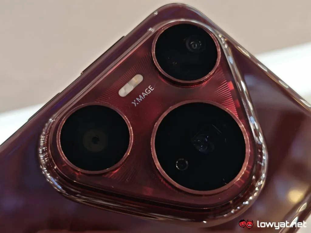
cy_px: 116
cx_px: 156
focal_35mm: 46
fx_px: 413
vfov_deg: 31.5
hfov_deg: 41.2
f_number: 1.6
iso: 50
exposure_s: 1/50
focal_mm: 5.4
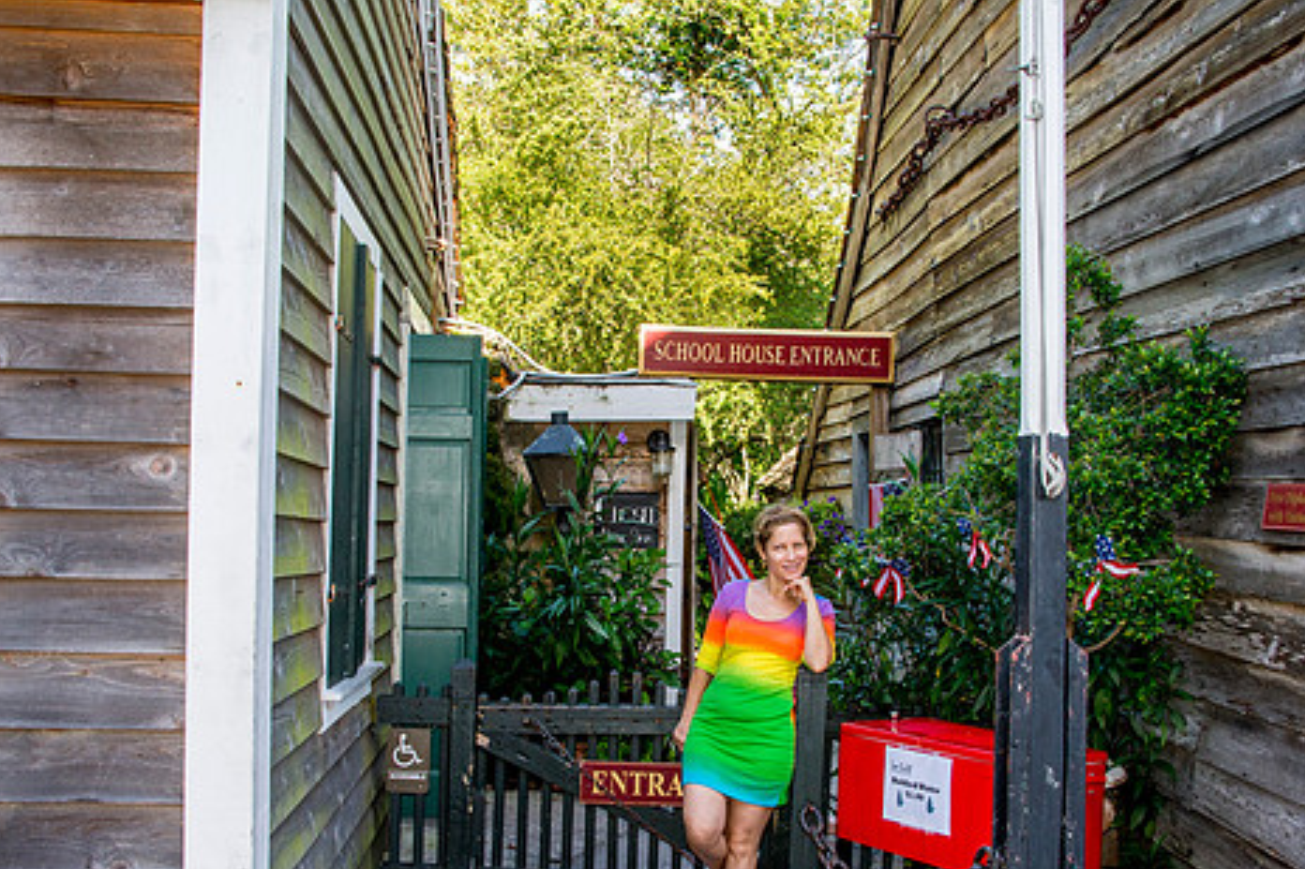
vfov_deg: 33.2
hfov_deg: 48.5
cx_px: 681
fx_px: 1449
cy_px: 539
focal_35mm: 40
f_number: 9
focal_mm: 32
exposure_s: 1/250
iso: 1250
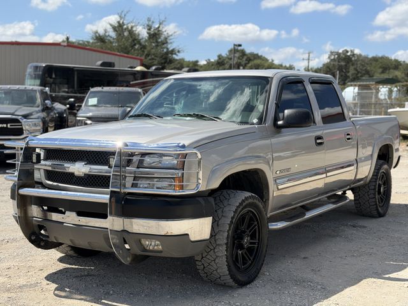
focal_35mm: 48
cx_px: 204
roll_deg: -2.6
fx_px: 566
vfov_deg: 30.3
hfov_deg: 39.7
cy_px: 153
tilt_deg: -4.4
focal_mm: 6.76
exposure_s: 1/4587
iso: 64
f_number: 1.78
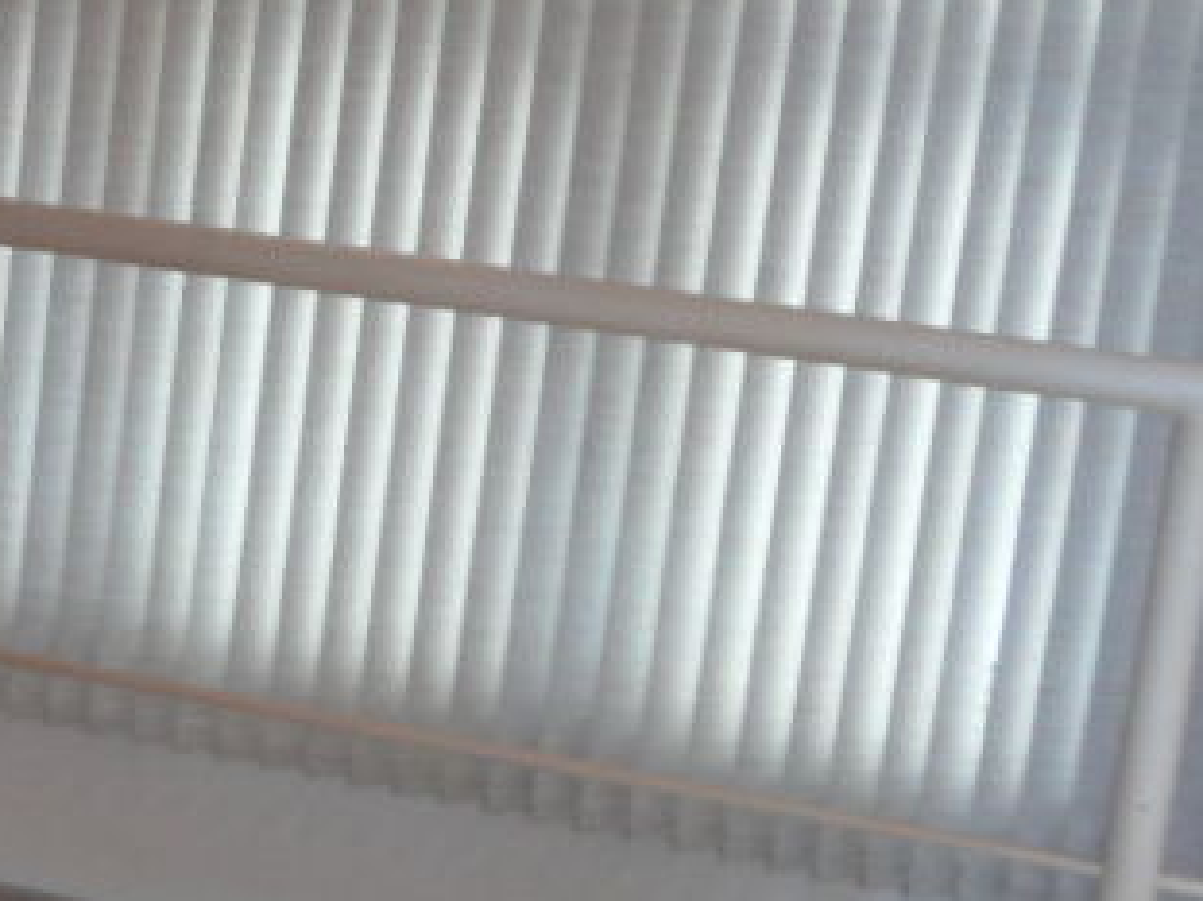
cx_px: -205
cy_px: 259
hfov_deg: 22.9
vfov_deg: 18.6
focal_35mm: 79
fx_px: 2744
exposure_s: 1/30
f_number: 2.9
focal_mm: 4.1
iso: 160
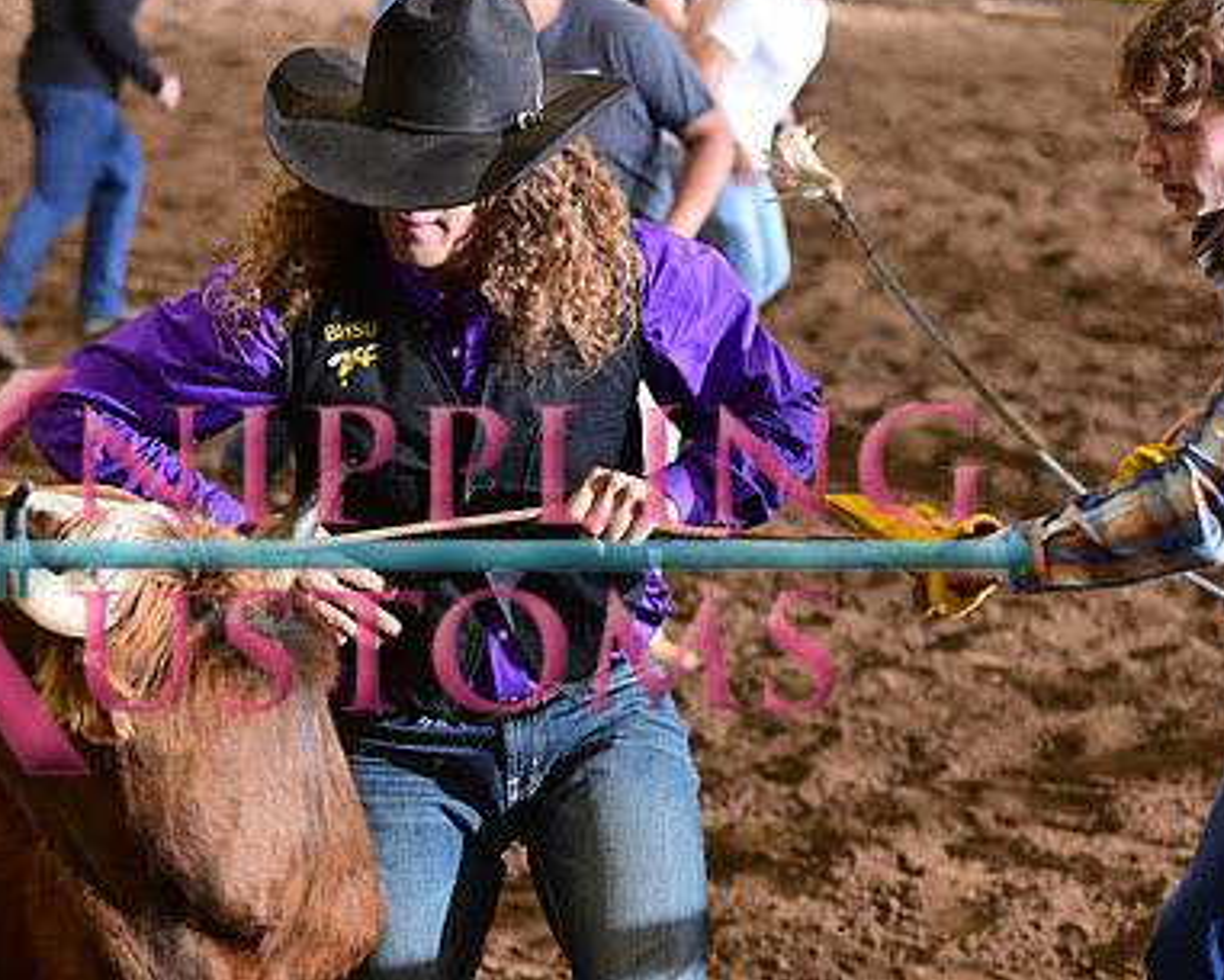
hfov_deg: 19.1
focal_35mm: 100
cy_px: 551
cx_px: 398
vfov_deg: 15.4
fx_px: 3623
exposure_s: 1/250
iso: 1600
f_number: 3.2
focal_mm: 70
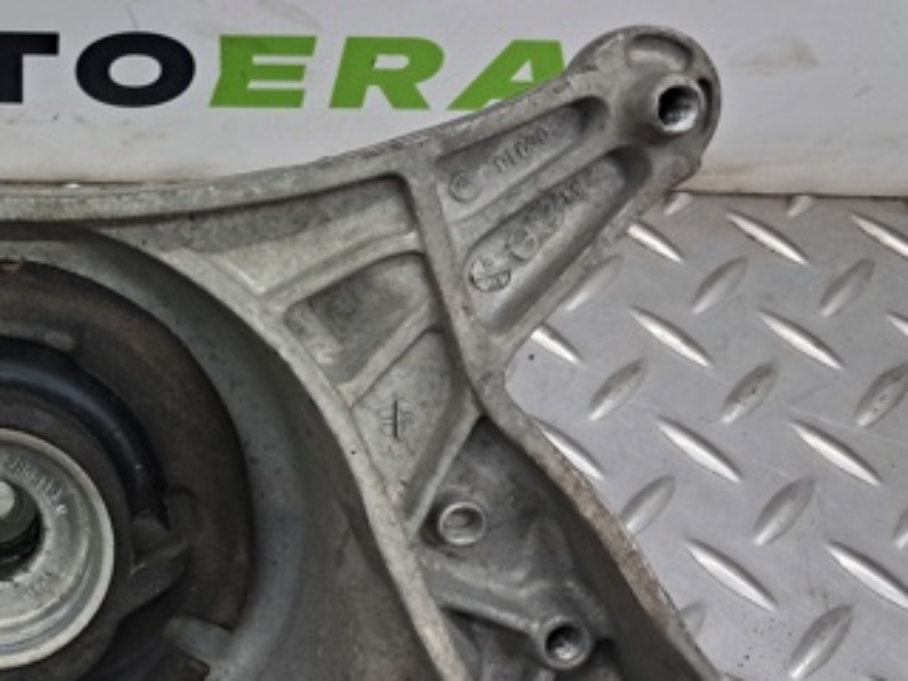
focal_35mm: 54
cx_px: 37
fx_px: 1416
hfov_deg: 33.1
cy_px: 410
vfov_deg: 27.0
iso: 64
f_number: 1.8
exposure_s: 1/50
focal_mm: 4
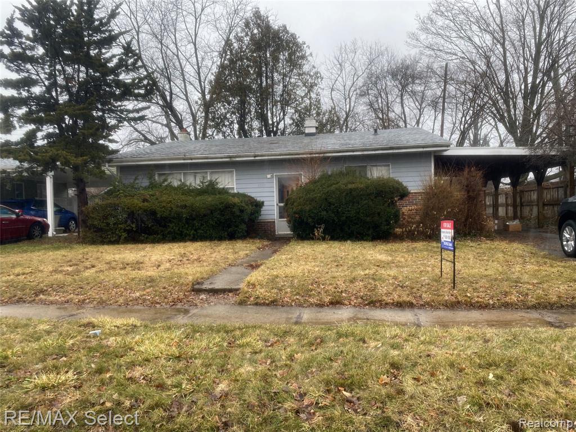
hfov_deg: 67.3
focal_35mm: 26
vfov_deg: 53.1
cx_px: 288
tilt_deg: -1.0
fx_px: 433
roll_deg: +1.9
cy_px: 216
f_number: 1.8
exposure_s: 1/121
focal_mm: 4.25
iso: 64
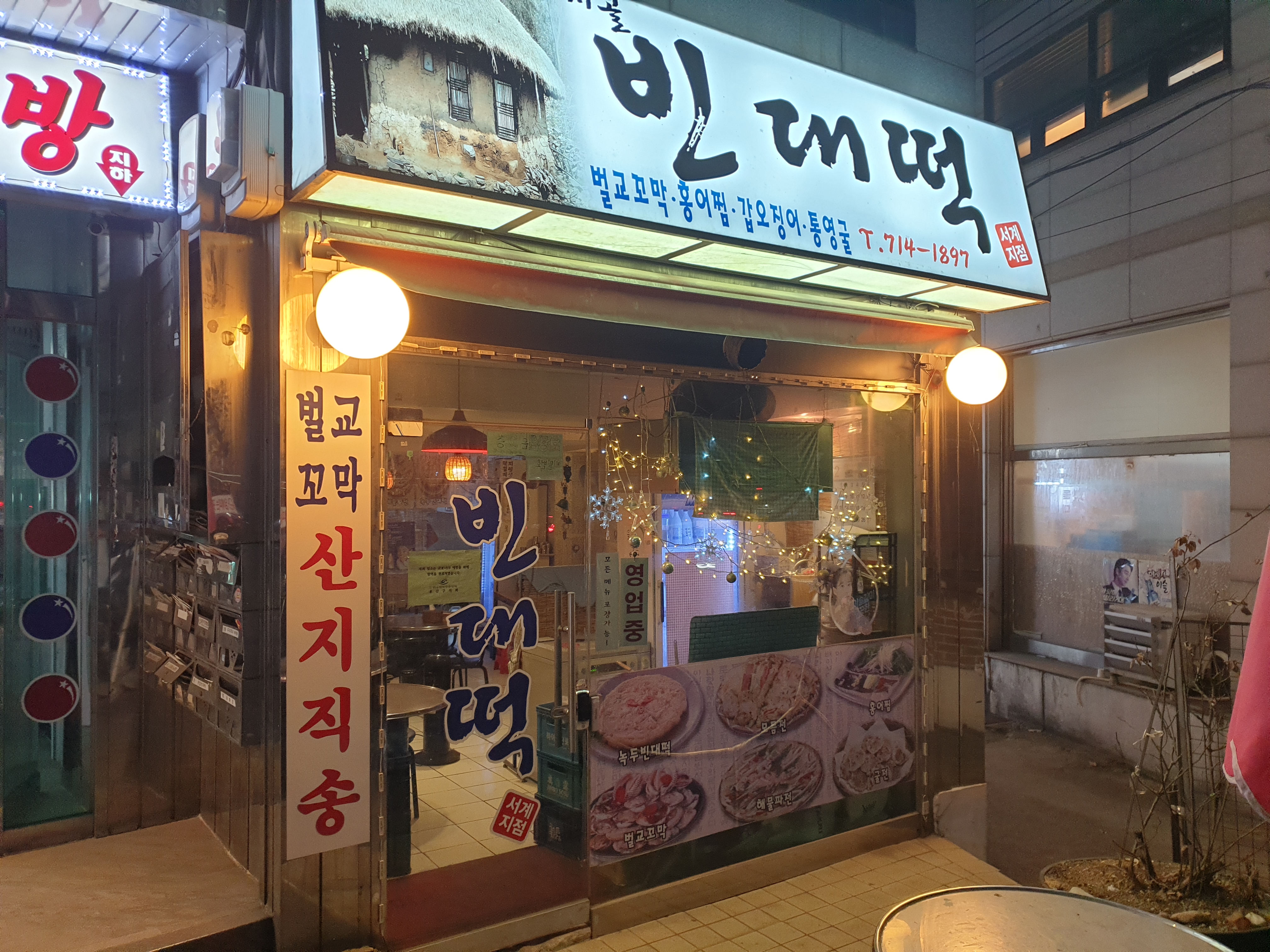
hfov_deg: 67.3
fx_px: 954
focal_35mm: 26
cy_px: 476
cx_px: 635
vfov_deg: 53.1
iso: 100
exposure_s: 1/60
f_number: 1.5
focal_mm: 4.3
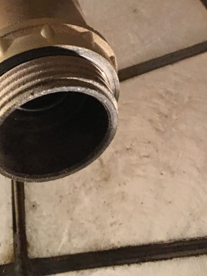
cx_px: 112
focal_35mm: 75
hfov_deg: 19.6
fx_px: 598
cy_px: -4
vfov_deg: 24.7
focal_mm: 4.15
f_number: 2.2
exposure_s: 1/8
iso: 160
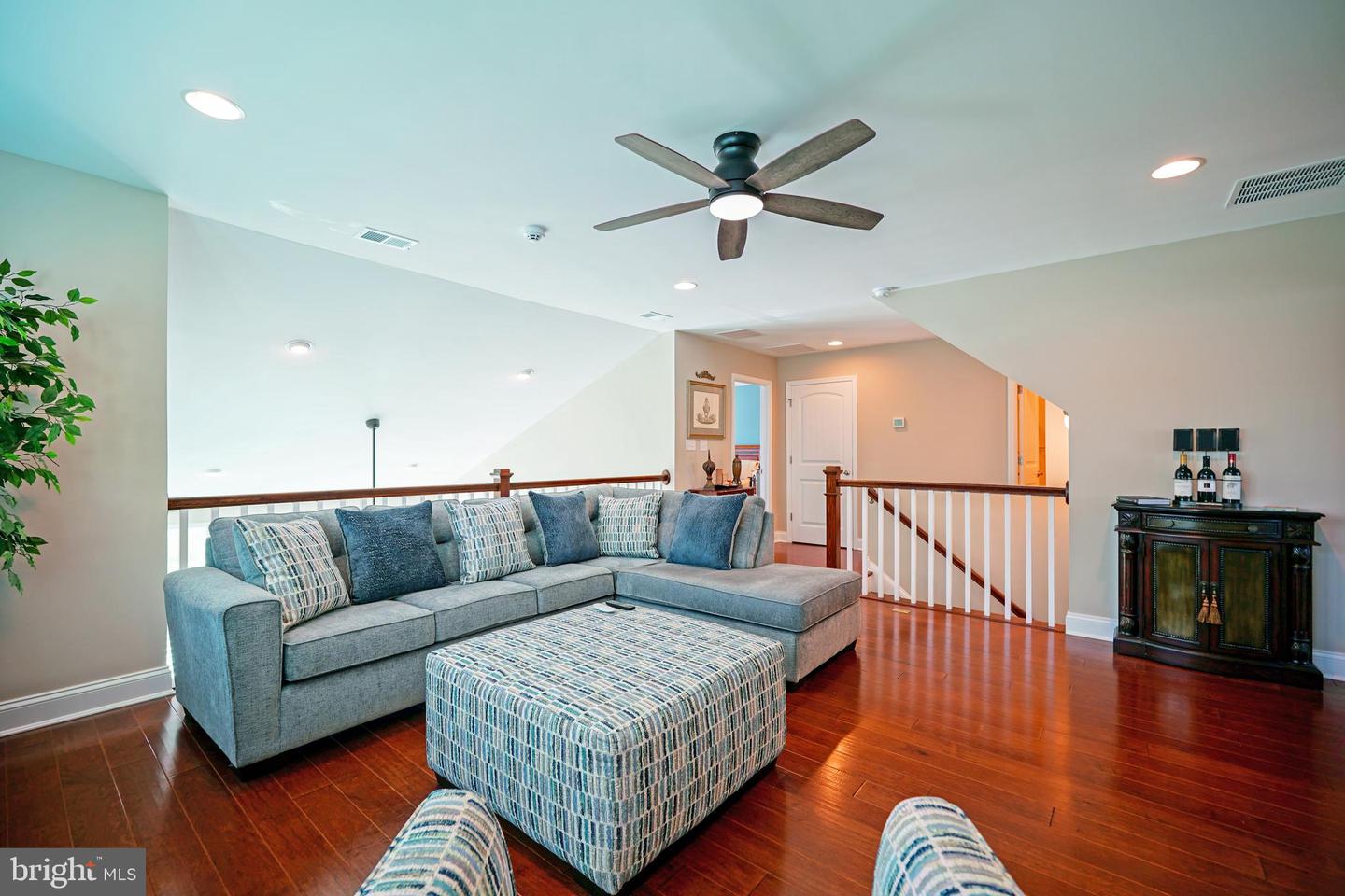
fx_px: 560
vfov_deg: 77.3
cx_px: 672
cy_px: 448
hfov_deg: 100.4
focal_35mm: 15
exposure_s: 1/30
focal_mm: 10
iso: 125
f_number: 2.8
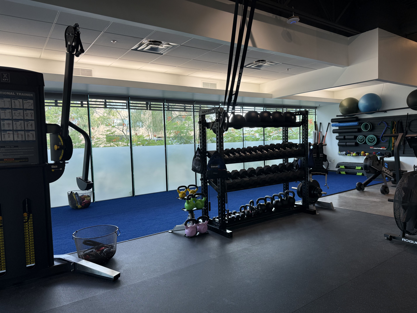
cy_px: 156
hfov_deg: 71.6
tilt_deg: -3.2
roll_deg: +2.4
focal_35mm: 24
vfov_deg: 56.8
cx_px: 208
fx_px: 289
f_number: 1.78
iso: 100
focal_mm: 6.76
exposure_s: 1/132
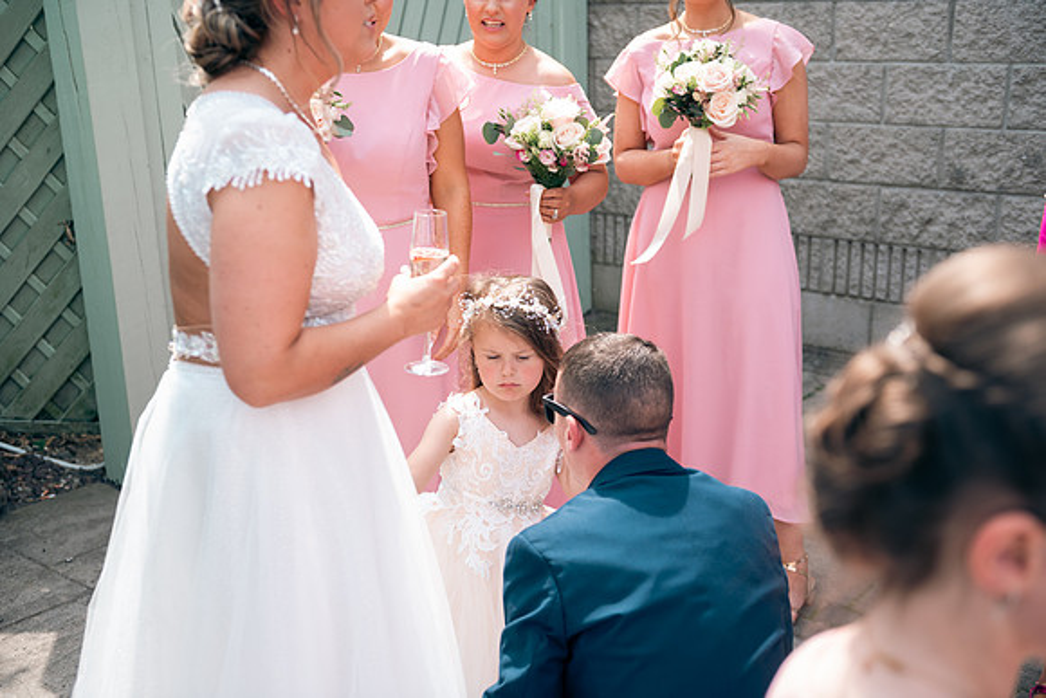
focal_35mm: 44
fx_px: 1279
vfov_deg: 30.5
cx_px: 523
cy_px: 349
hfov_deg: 44.5
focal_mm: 44
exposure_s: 1/250
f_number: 3.5
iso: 80
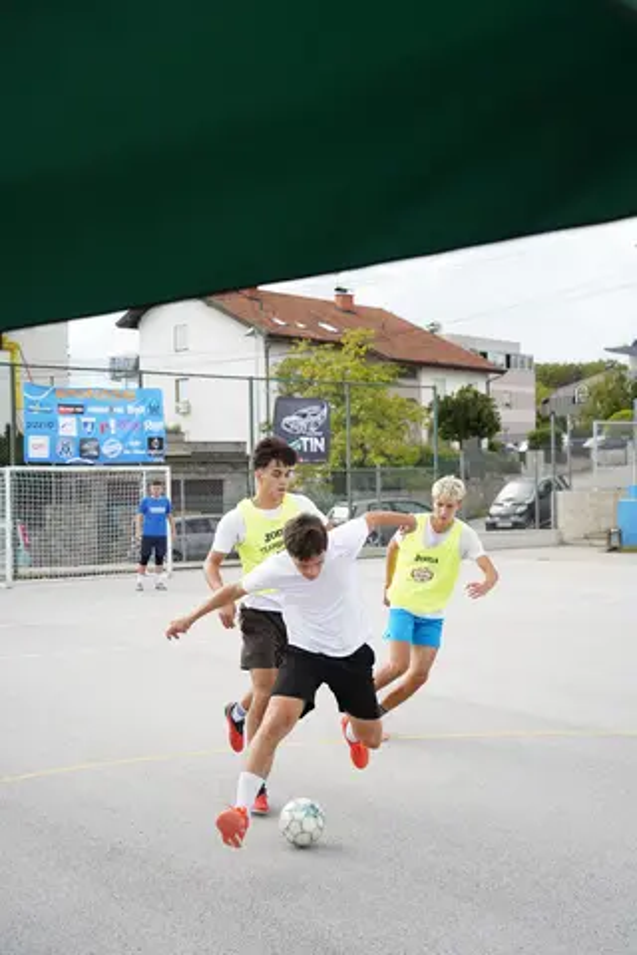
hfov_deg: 29.2
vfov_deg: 42.7
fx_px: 1221
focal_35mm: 46
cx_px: 318
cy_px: 478
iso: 640
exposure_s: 1/1000
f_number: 3.5
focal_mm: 46
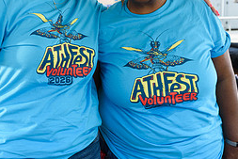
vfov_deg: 23.8
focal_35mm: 55
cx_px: 112
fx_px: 364
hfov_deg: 36.2
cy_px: 8
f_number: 5
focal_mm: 24
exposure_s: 1/200
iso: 250
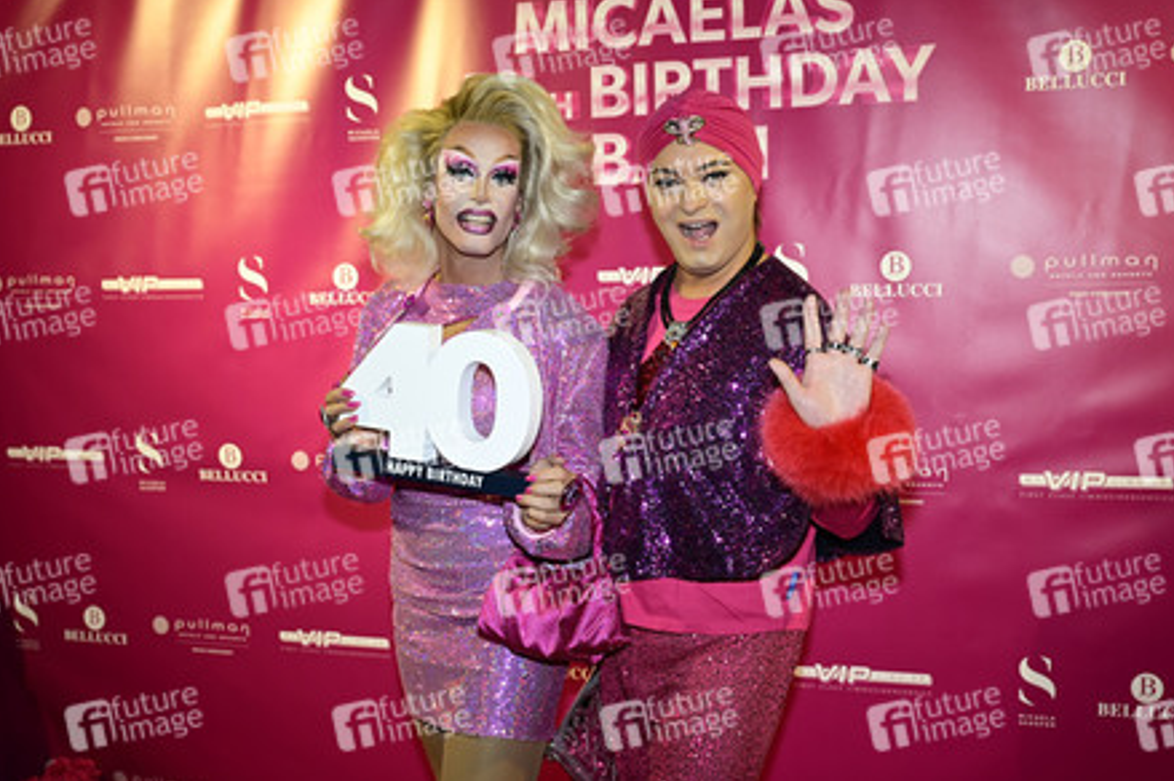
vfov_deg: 34.2
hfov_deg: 49.6
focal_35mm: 39
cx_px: 598
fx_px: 1271
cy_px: 385
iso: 800
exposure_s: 1/160
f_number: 4.5
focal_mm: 38
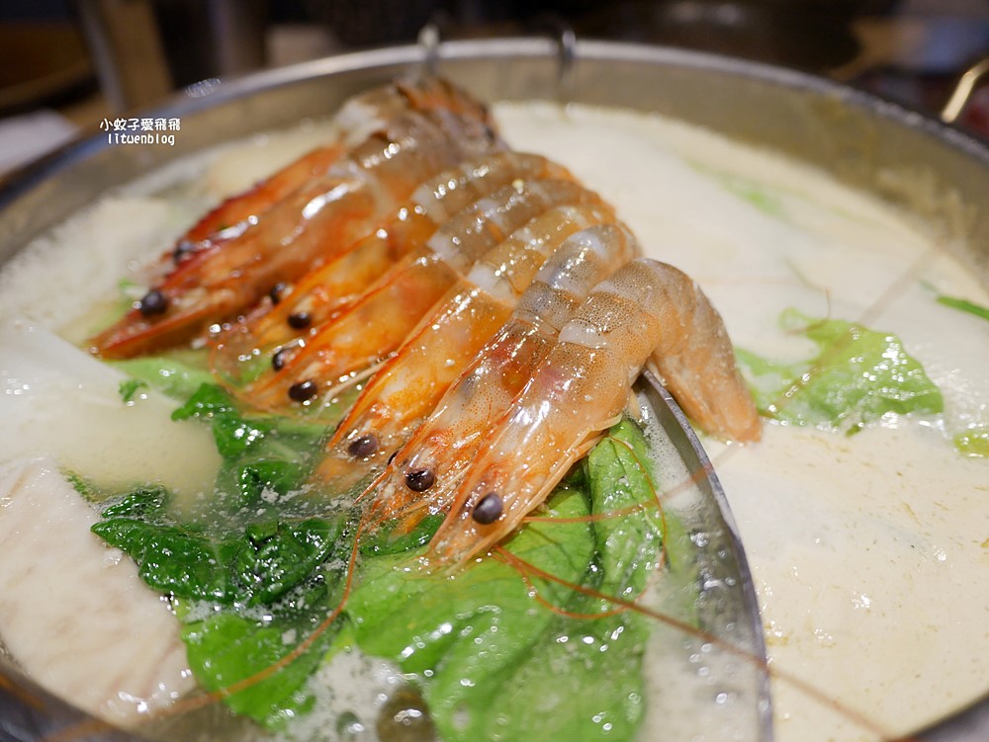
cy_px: 371
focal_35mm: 28
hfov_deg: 63.4
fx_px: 800
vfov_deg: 49.8
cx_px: 494
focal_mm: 14
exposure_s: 1/60
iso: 250
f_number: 2.5
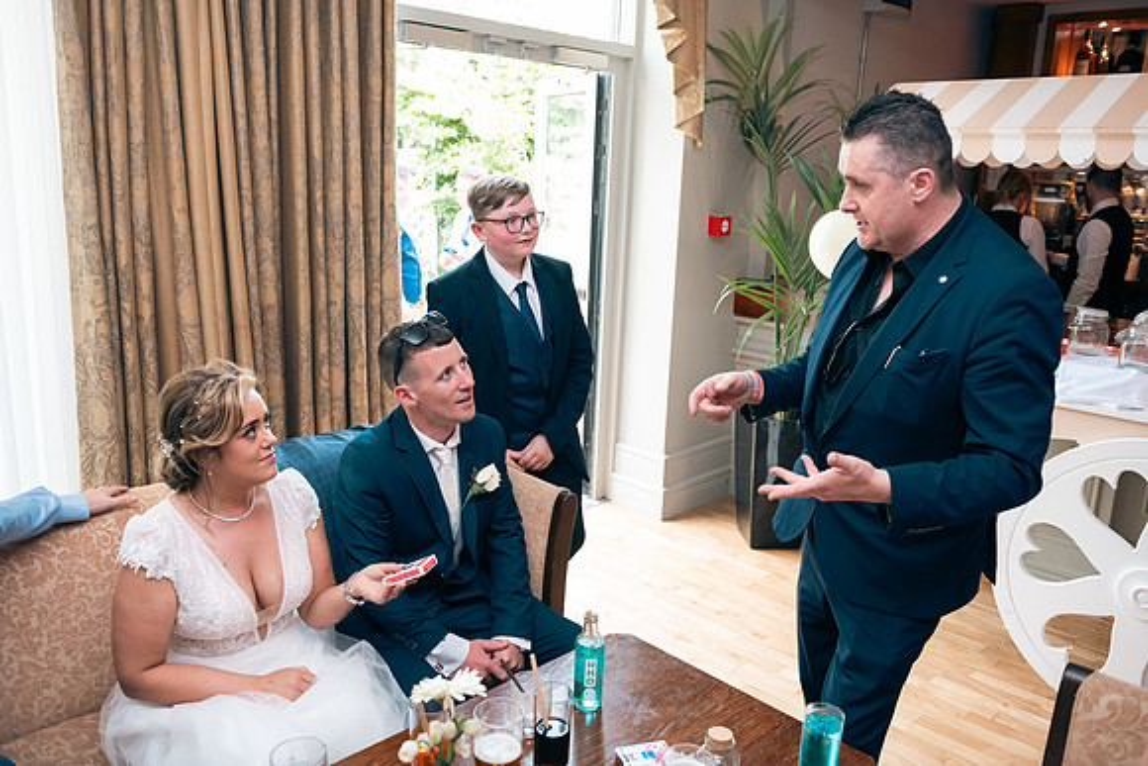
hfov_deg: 63.6
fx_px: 925
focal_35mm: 29
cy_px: 383
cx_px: 574
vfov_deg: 45.0
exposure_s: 1/160
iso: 800
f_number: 3.5
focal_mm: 29
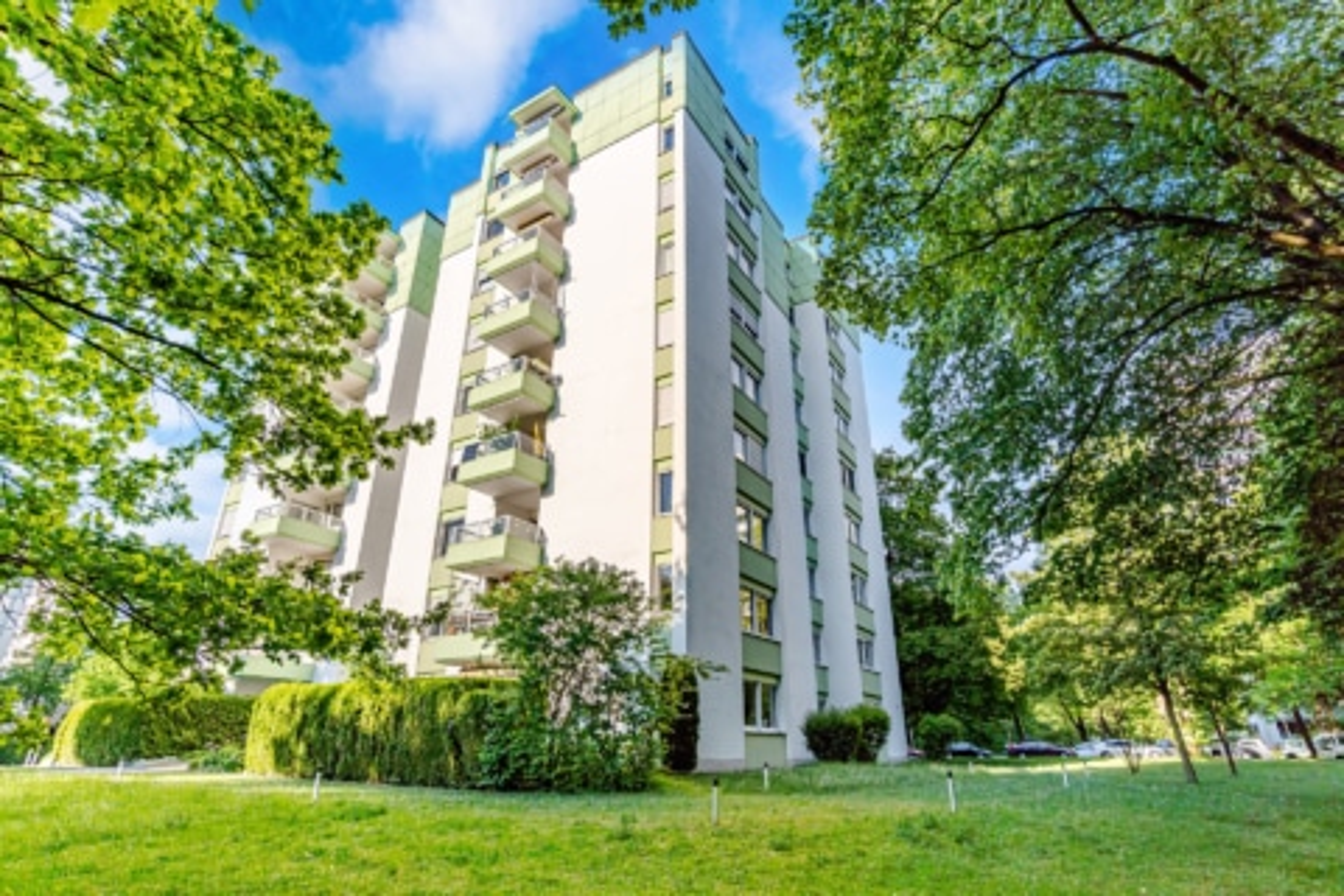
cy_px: 448
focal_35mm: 18
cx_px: 672
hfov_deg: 90.0
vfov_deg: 67.4
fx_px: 672
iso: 50
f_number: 7.1
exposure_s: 1/500
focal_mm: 12
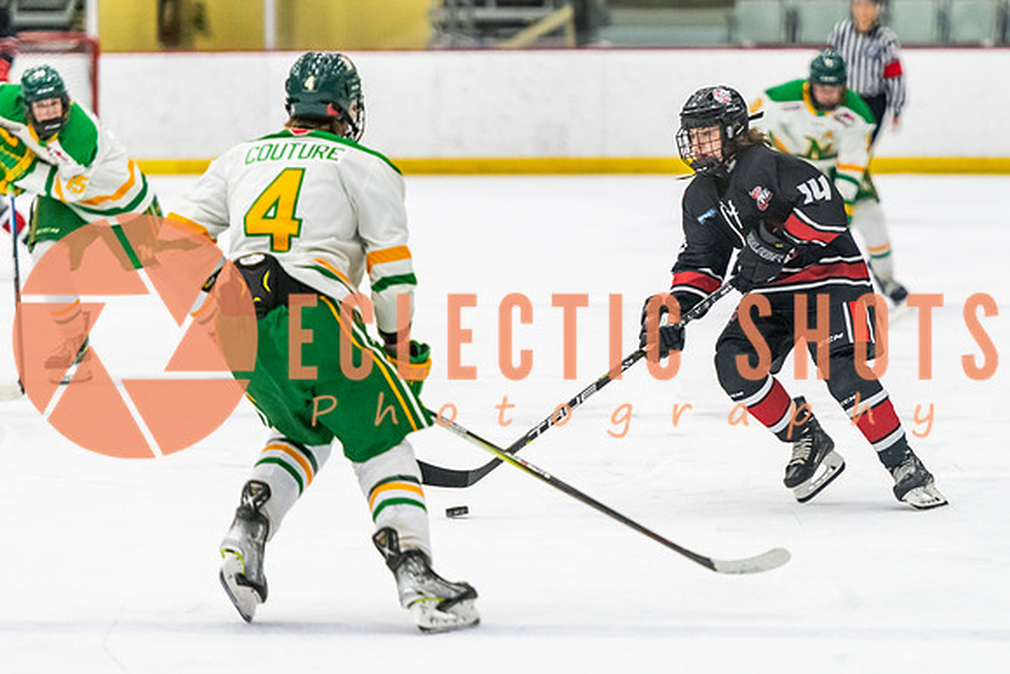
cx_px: 671
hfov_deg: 8.5
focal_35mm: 241
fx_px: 6760
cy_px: 294
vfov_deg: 5.7
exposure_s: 1/640
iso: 3200
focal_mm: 175
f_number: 2.8
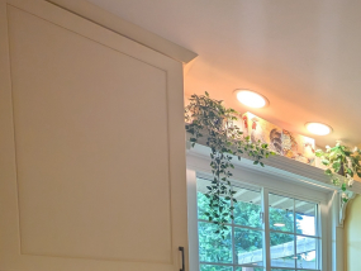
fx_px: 292
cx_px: 413
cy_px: 313
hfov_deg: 44.6
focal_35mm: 28
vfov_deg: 38.8
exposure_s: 1/120
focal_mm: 2.02
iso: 64
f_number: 1.7
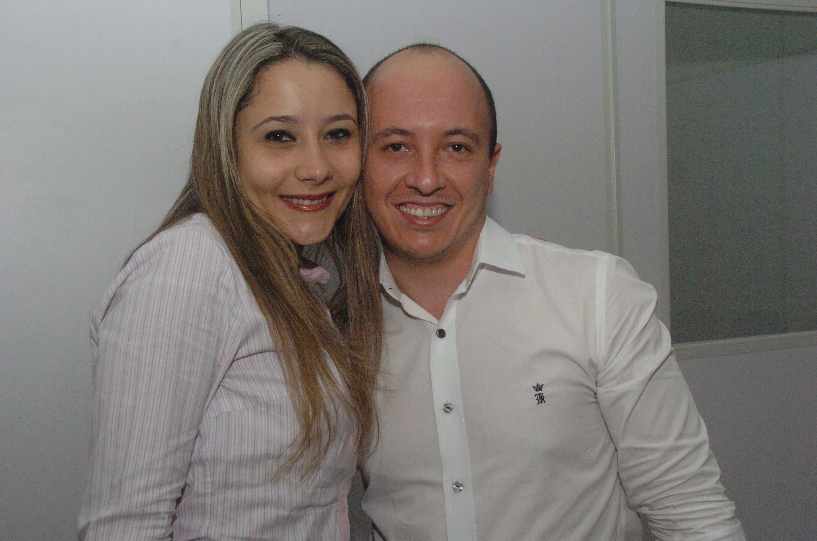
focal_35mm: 42
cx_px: 408
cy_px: 270
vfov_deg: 31.8
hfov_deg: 46.5
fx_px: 951
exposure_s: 1/250
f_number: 10
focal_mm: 28
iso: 1600
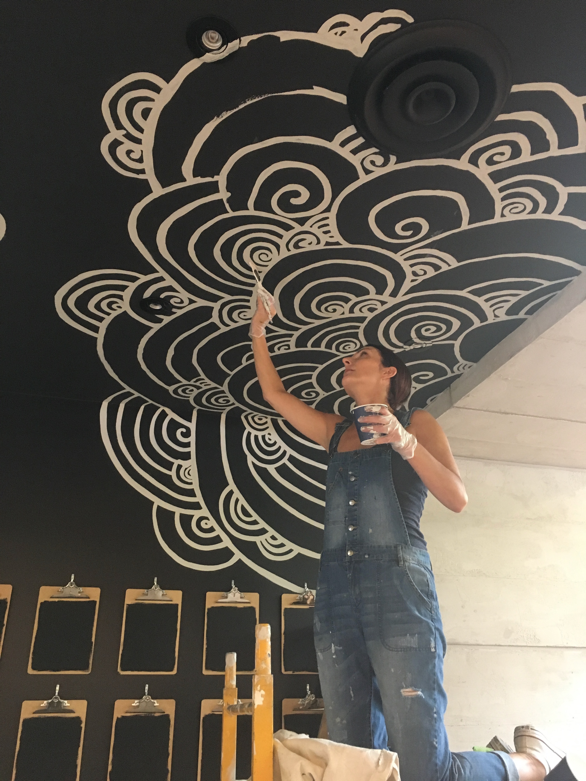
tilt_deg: +26.0
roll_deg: -0.4
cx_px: 293
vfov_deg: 61.7
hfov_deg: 48.2
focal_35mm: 29
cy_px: 390
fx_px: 655
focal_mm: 4.15
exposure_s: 1/20
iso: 200
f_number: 2.2
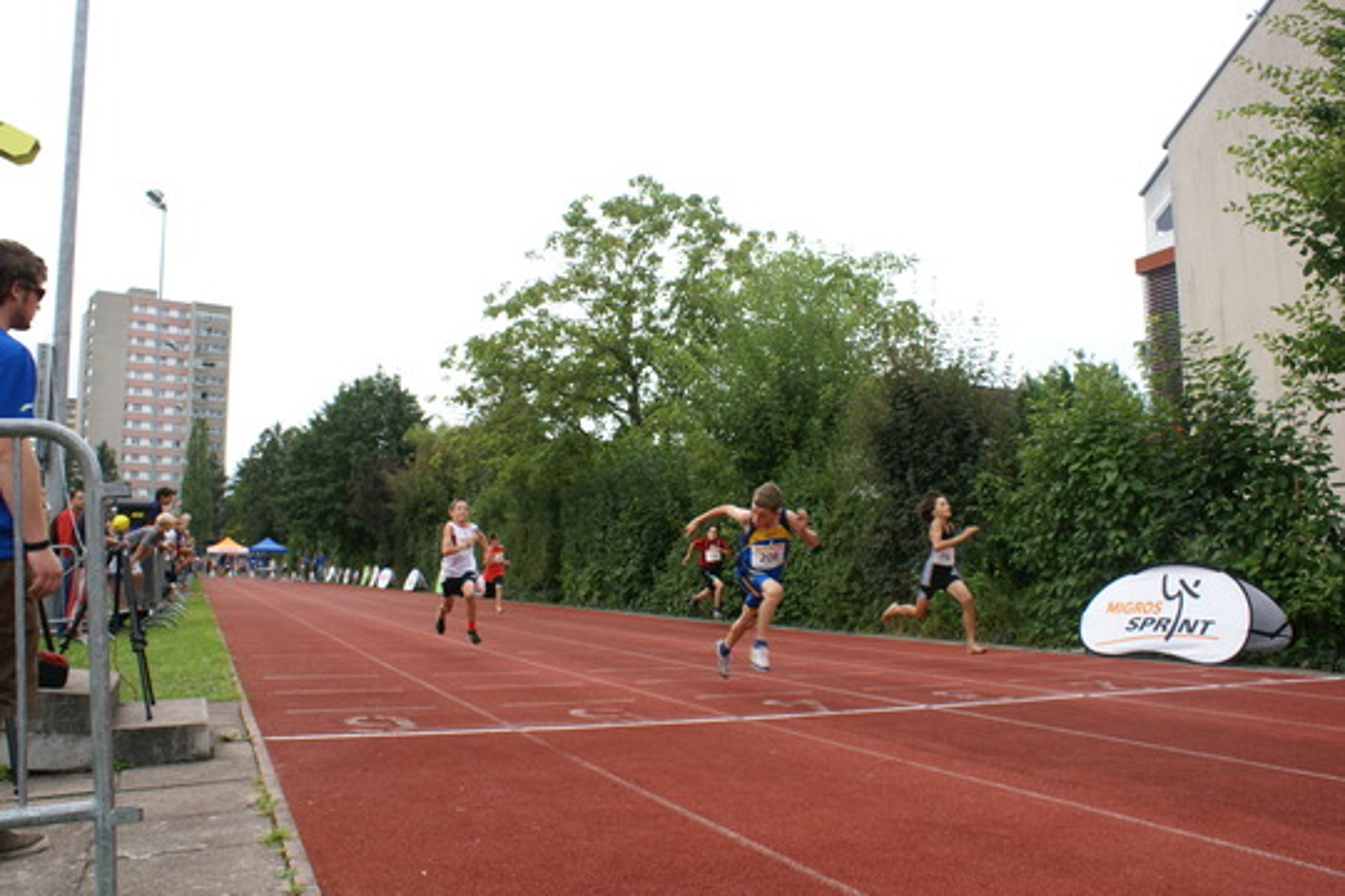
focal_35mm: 30
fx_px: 1121
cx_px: 672
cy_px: 448
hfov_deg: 61.9
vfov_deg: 43.6
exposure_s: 1/250
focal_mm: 20
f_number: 5.6
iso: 100
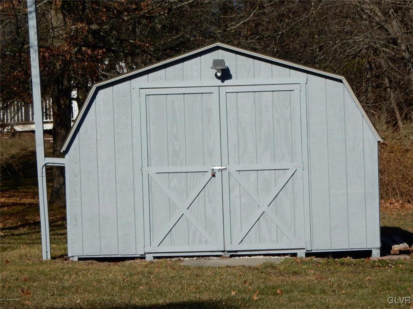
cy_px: 154
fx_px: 1956
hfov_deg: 12.1
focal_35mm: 164
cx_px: 206
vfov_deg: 9.0
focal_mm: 29.2
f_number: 6
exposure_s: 1/1000
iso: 125
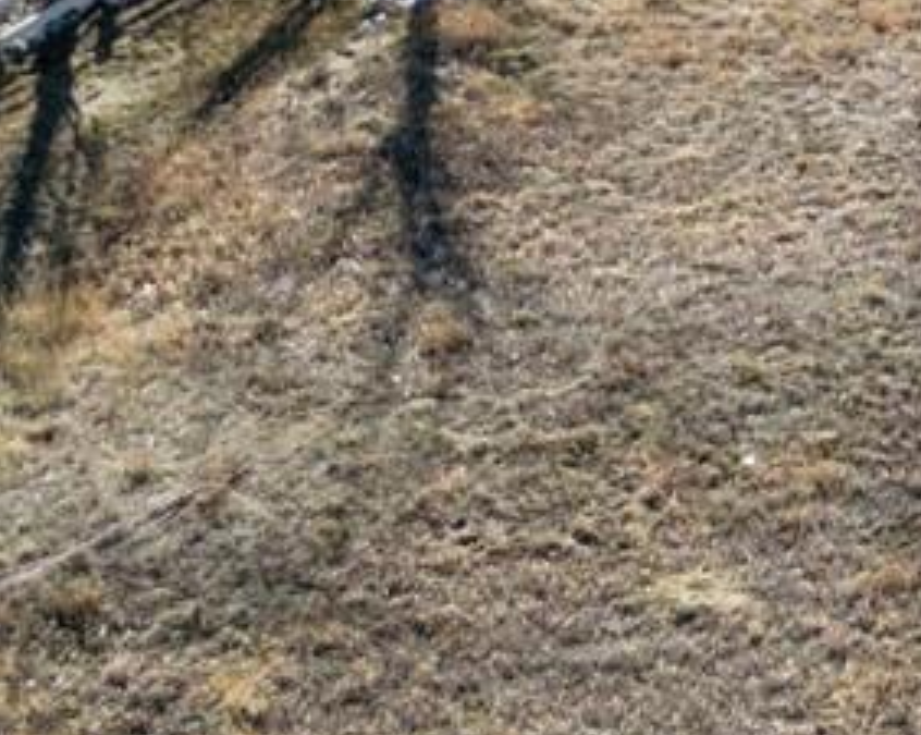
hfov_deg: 13.0
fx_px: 3622
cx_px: 1721
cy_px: -134
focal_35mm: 133
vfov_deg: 11.4
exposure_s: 1/3000
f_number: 1.7
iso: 200
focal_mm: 6.72
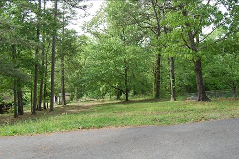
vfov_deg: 39.9
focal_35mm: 33
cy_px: 80
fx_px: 219
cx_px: 120
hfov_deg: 57.3
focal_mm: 22
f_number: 5.6
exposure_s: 1/125
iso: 200
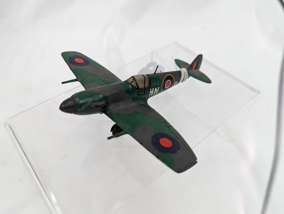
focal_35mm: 24
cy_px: 107
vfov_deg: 56.9
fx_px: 197
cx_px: 142
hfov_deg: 71.5
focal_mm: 6.81
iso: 69
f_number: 1.85
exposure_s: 1/100
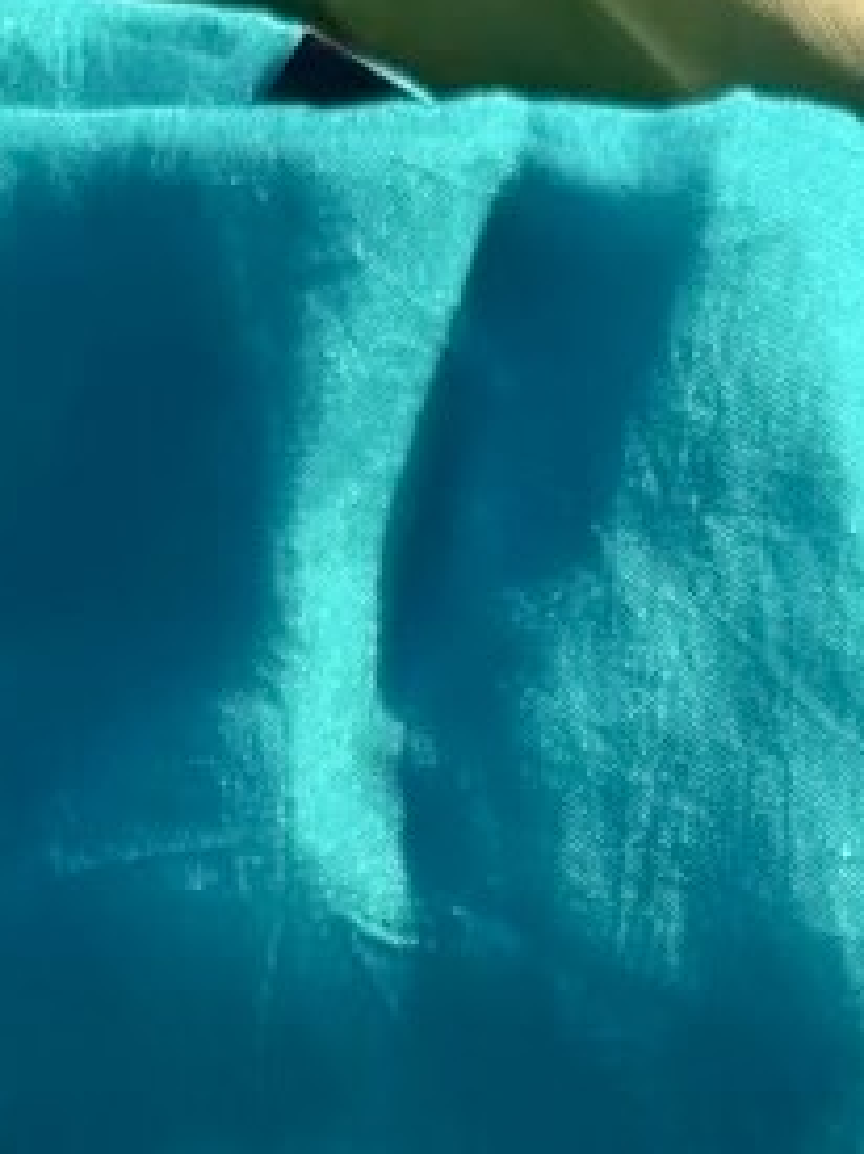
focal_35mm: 186
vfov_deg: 9.2
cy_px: 3082
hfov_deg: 8.0
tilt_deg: -84.2
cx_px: 755
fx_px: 6195
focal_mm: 6.76
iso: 80
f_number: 1.78
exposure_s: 1/571
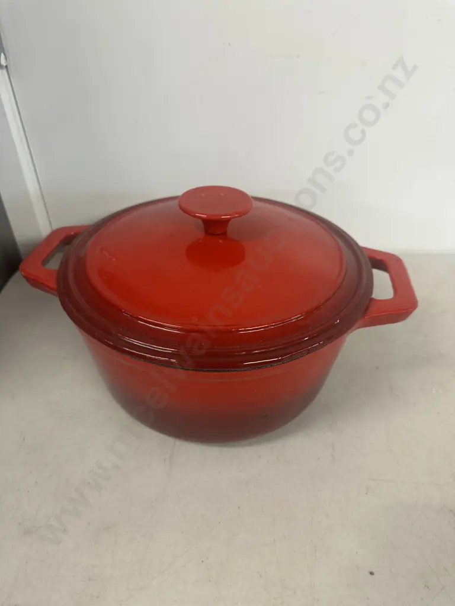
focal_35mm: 24
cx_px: 228
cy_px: 303
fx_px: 421
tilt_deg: -37.5
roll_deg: -0.8
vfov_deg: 71.6
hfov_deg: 56.8
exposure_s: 1/50
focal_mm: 6.86
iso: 125
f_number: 1.78
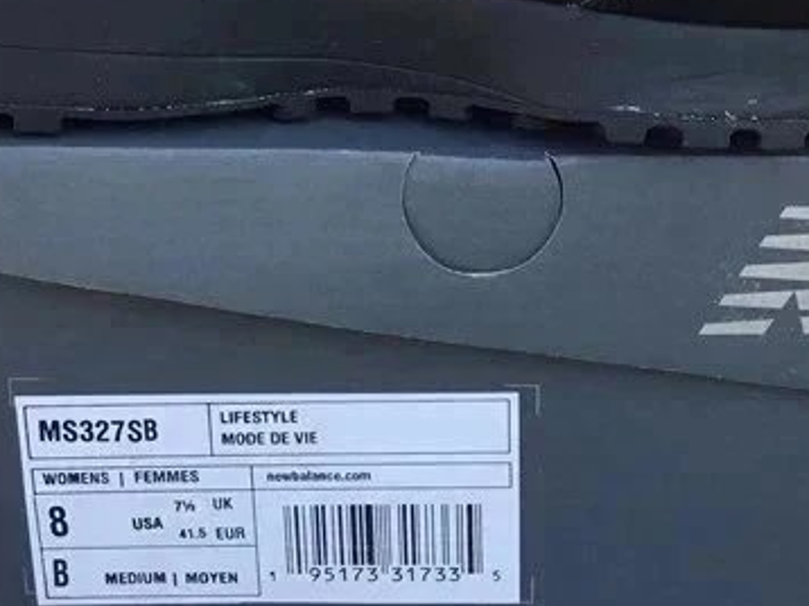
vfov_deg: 18.5
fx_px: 1822
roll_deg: -0.1
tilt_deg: -20.1
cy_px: 42
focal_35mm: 78
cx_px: 477
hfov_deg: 25.0
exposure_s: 1/138
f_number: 2.4
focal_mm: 3.3
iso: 25
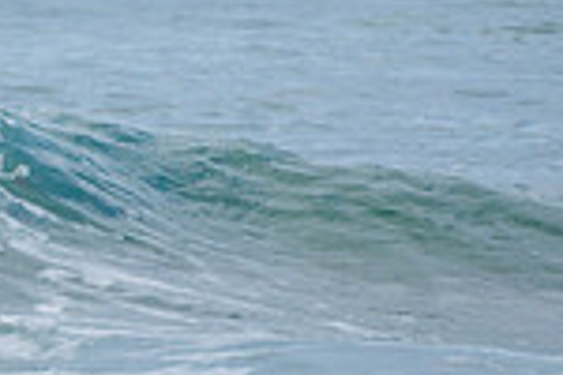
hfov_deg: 0.9
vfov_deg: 0.6
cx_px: -499
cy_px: -13
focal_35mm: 2366
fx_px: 36999
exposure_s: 1/1250
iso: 200
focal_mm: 500
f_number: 5.6
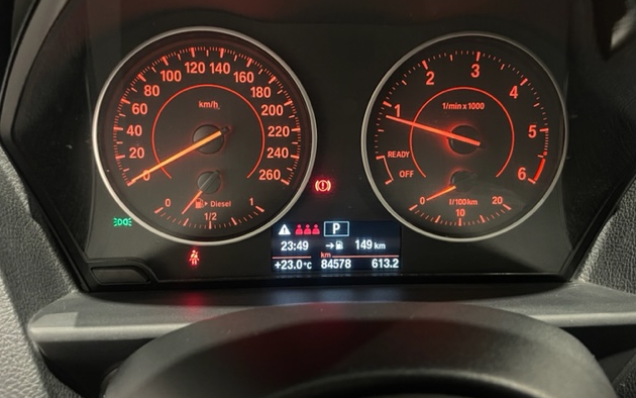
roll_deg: -2.3
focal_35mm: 28
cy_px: 167
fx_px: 485
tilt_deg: -25.5
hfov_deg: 66.5
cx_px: 316
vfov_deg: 44.4
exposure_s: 1/30
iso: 1000
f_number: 1.6
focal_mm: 4.2
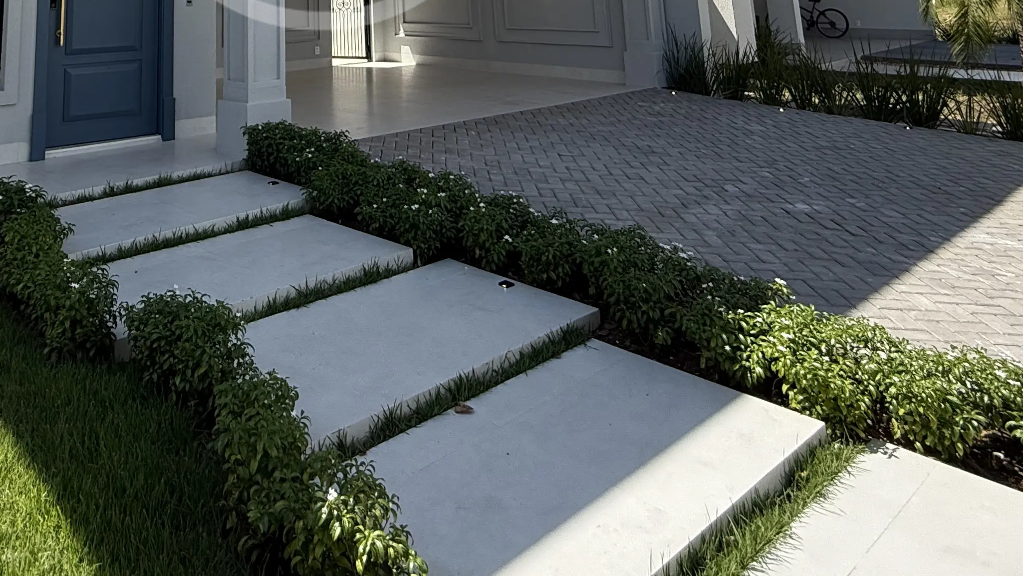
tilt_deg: +12.0
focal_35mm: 30
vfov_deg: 30.8
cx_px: 320
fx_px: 814
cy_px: -167
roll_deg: +1.5
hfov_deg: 62.3
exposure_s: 1/1339
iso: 64
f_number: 2.2
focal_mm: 2.22
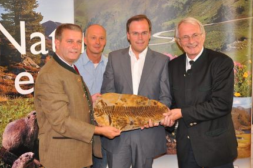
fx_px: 351
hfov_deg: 39.6
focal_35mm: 50
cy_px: 69
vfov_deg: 26.9
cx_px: 118
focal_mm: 28
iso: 800
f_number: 4
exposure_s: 1/60
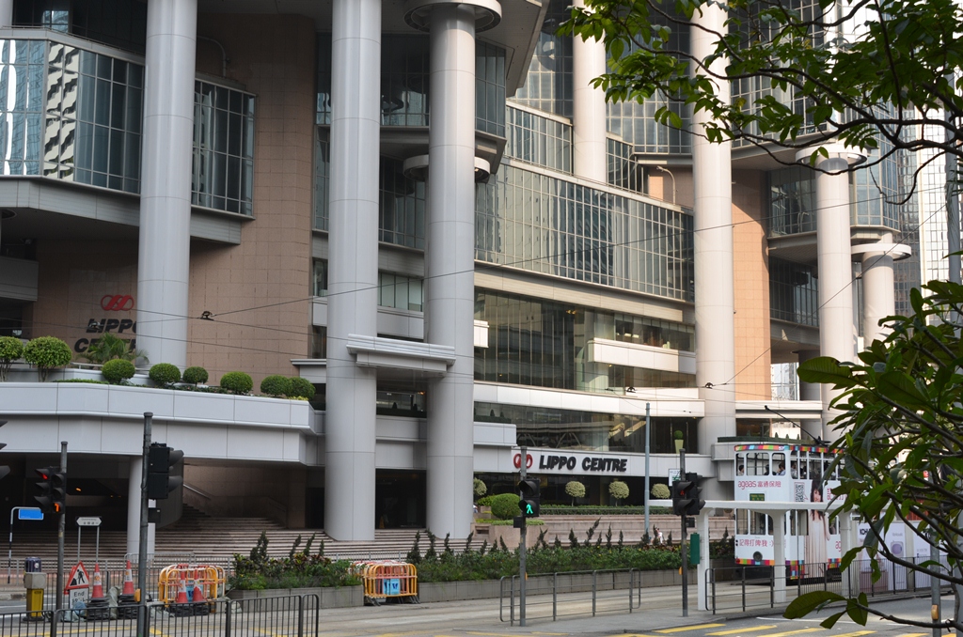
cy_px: 318
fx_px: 1441
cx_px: 482
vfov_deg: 24.9
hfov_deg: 36.9
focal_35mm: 54
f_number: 7.1
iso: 200
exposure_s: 1/200
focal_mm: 36
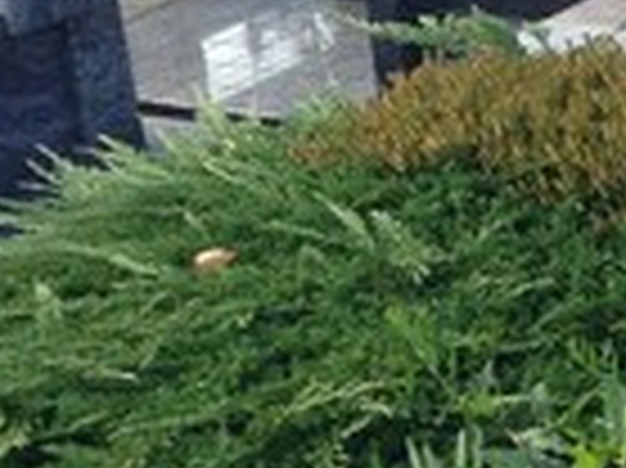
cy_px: 220
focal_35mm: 152
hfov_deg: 13.0
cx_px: 455
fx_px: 2746
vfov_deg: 9.7
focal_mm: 4.12
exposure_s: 1/223
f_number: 2.4
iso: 50
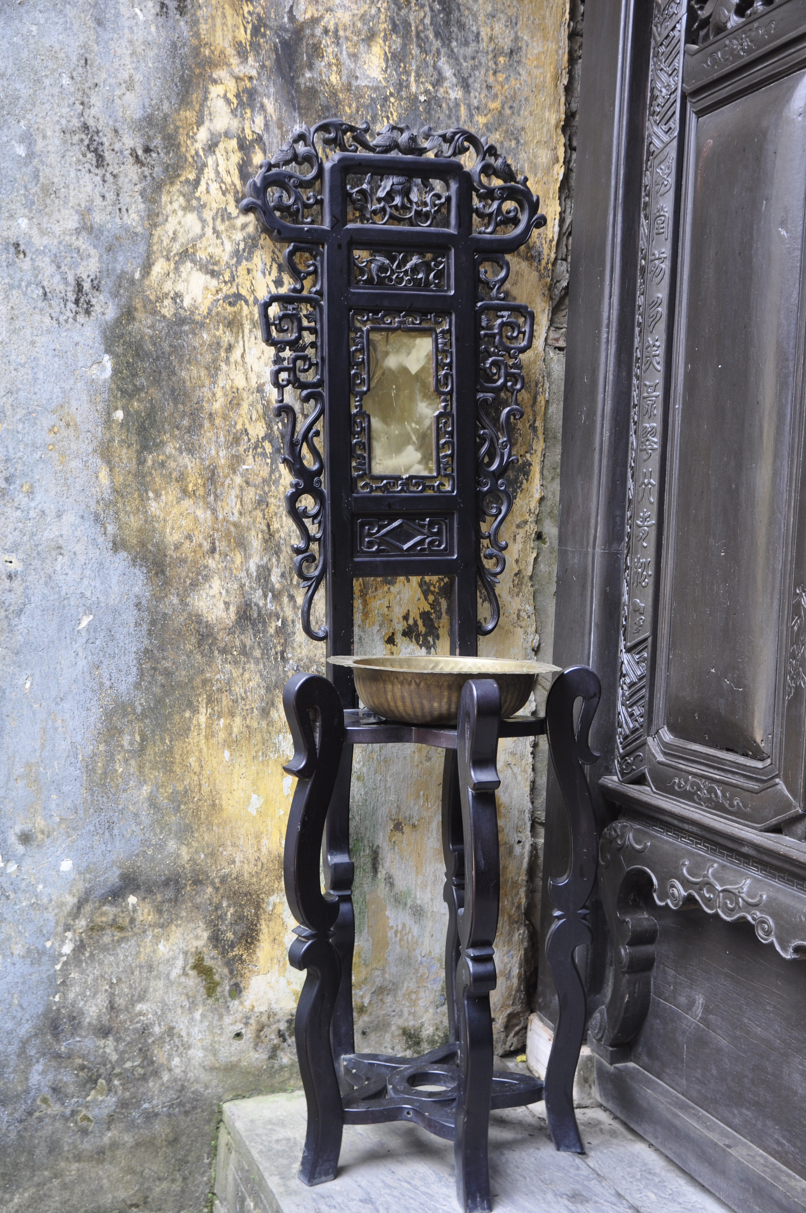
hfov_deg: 34.1
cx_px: 403
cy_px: 606
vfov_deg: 49.6
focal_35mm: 39
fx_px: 1313
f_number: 5.6
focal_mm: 26
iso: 400
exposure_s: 1/30
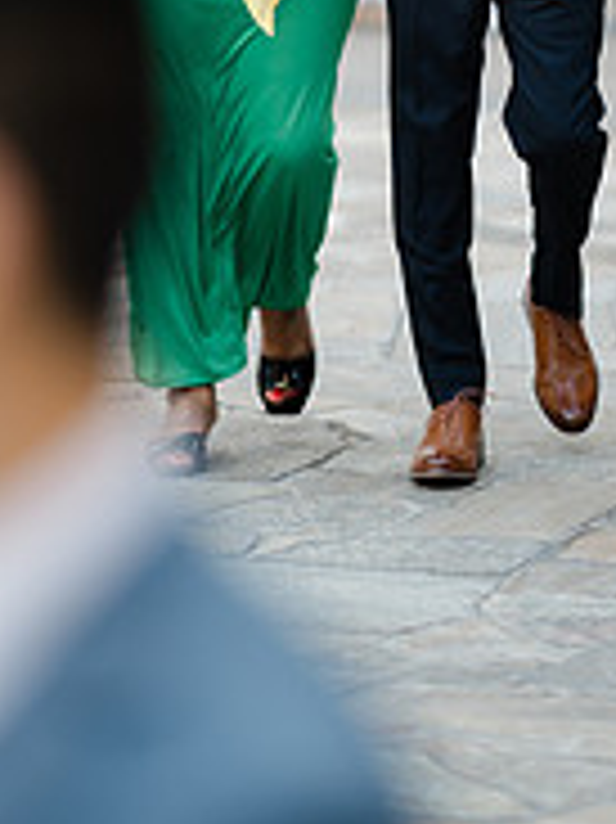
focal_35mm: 248
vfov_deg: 7.9
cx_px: 490
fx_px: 5891
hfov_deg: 6.0
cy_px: -54
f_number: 1.4
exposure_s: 1/320
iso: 64
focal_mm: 105
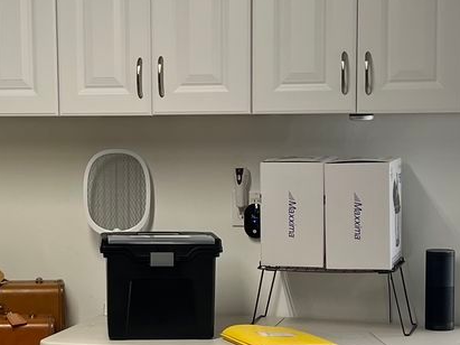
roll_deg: +1.0
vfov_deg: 15.5
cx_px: 157
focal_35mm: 95
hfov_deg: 20.6
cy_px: 247
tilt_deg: -6.3
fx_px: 1262
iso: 64
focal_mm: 5.7
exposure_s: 1/122
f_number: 1.5
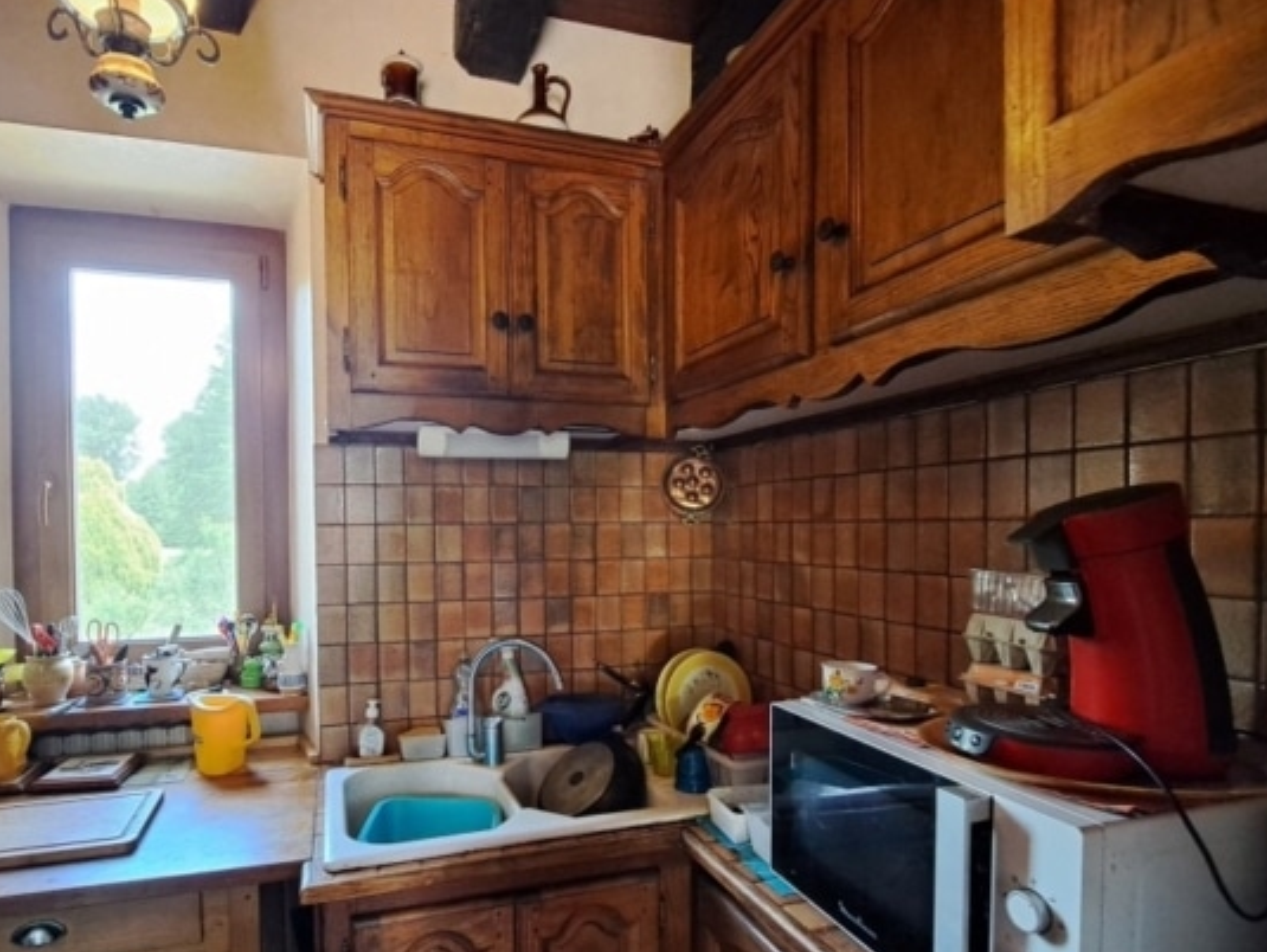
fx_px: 659
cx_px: 551
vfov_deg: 71.3
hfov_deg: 87.2
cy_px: 540
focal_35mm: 18
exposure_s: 1/50
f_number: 2.2
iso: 200
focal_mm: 1.74
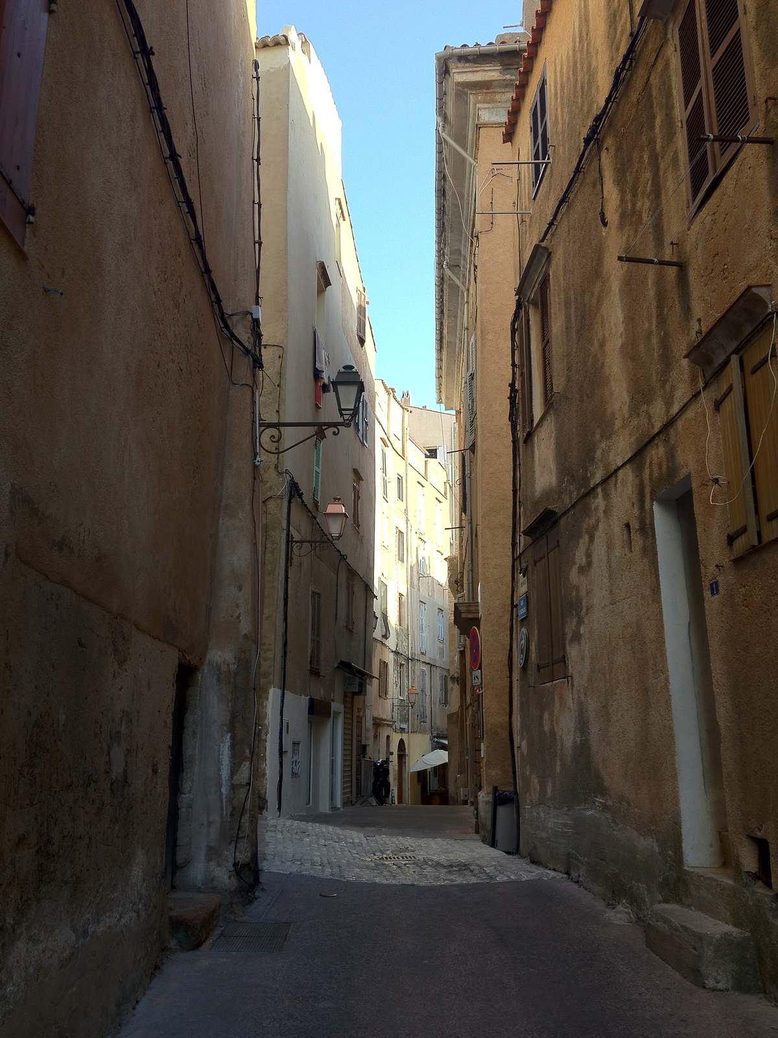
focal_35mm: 35
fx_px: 1049
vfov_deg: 52.6
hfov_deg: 40.7
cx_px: 389
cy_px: 519
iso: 64
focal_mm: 4.28
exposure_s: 1/130
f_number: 2.4
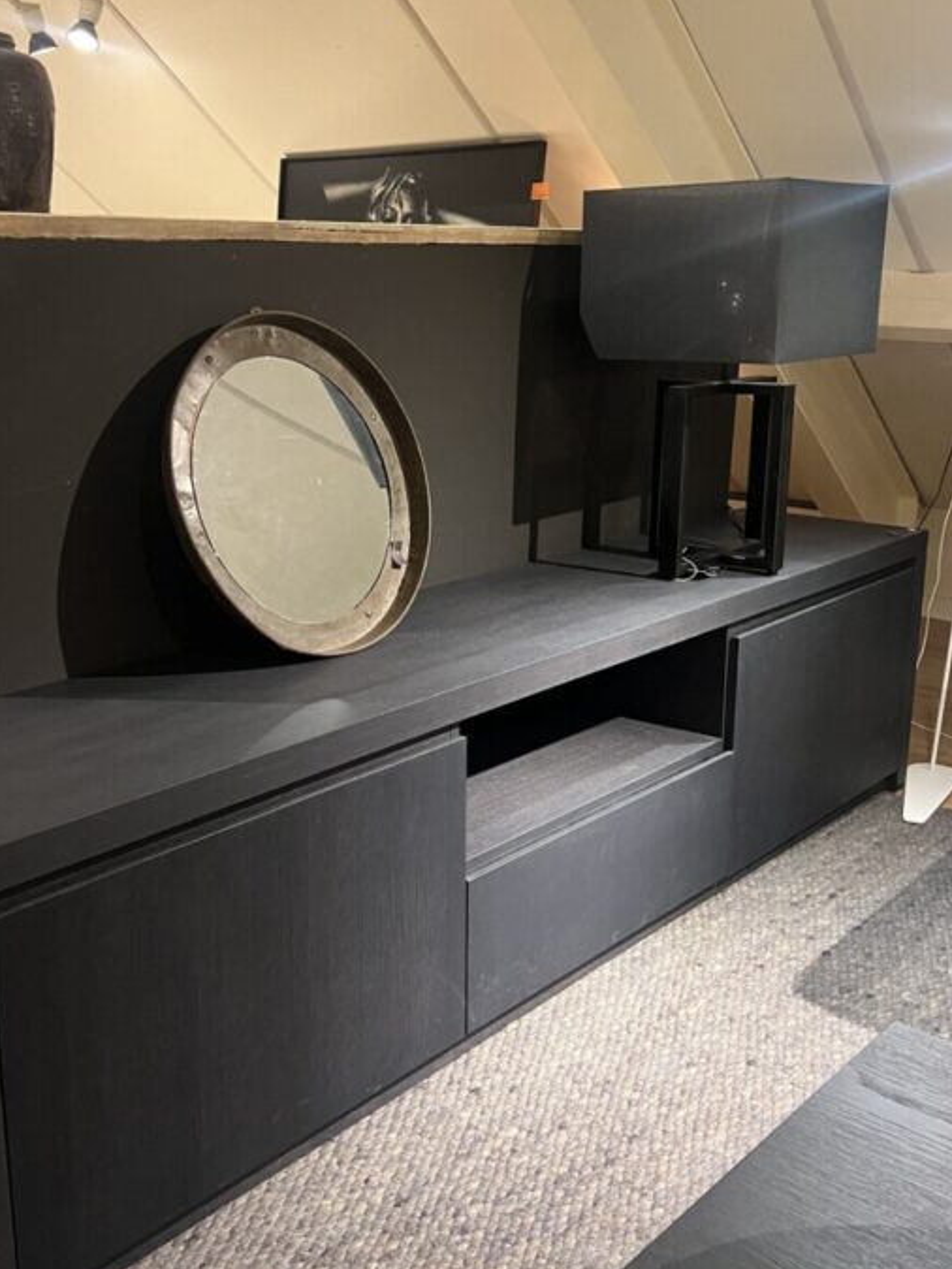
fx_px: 1319
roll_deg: +1.1
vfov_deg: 51.3
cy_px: 602
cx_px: 350
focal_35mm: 36
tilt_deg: -13.4
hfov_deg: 39.4
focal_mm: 5.7
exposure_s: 1/50
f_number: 1.5
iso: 400
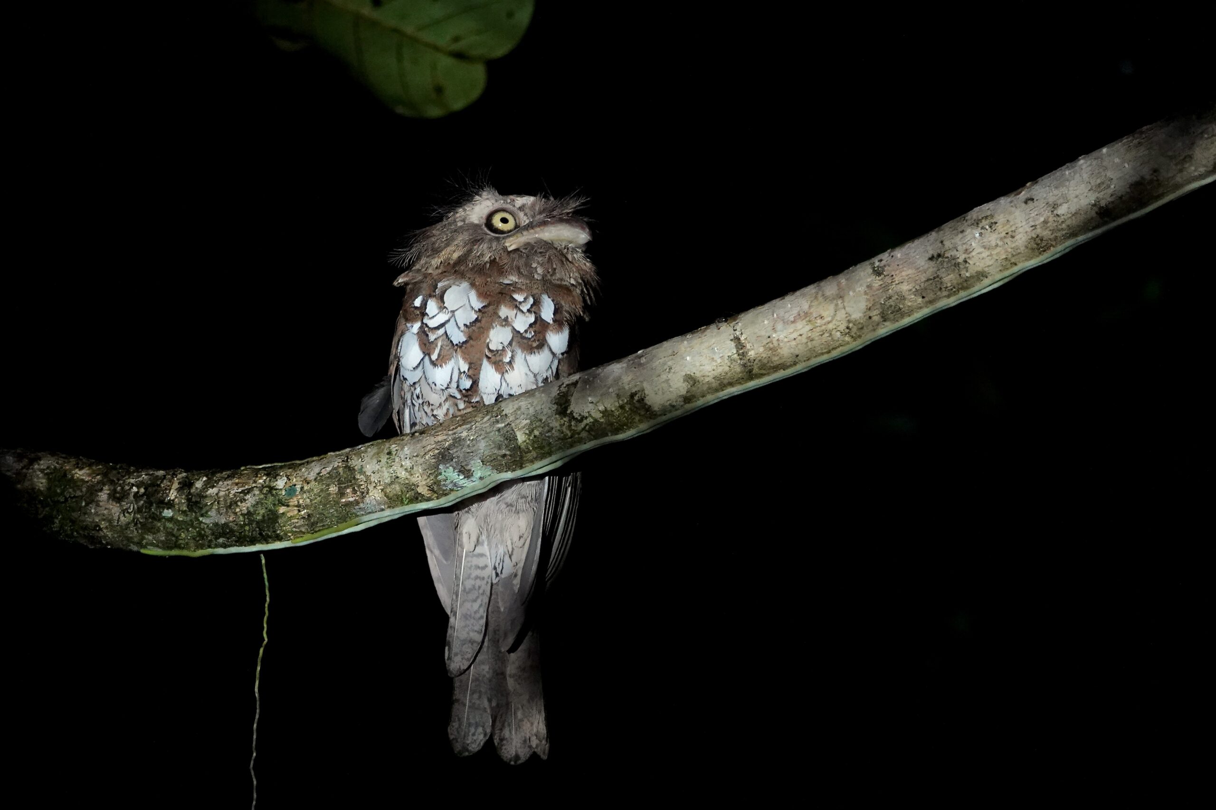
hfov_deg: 3.6
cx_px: 608
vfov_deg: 2.4
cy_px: 405
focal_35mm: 580
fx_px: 19587
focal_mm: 212.77
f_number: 4
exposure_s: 1/250
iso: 1000
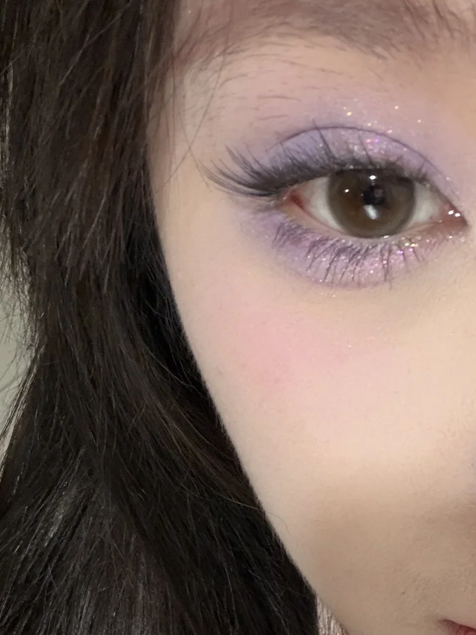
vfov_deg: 43.7
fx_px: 789
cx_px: 328
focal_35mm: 43
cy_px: 376
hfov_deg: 33.2
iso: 100
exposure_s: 1/50
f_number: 1.9
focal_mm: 2.71
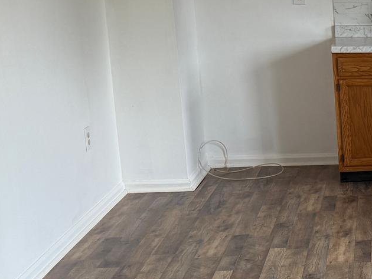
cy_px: 163
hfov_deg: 21.3
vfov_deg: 18.9
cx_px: 546
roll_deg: -1.1
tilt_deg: -12.7
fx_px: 839
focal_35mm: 78
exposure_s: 1/217
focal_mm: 6.76
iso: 125
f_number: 1.78
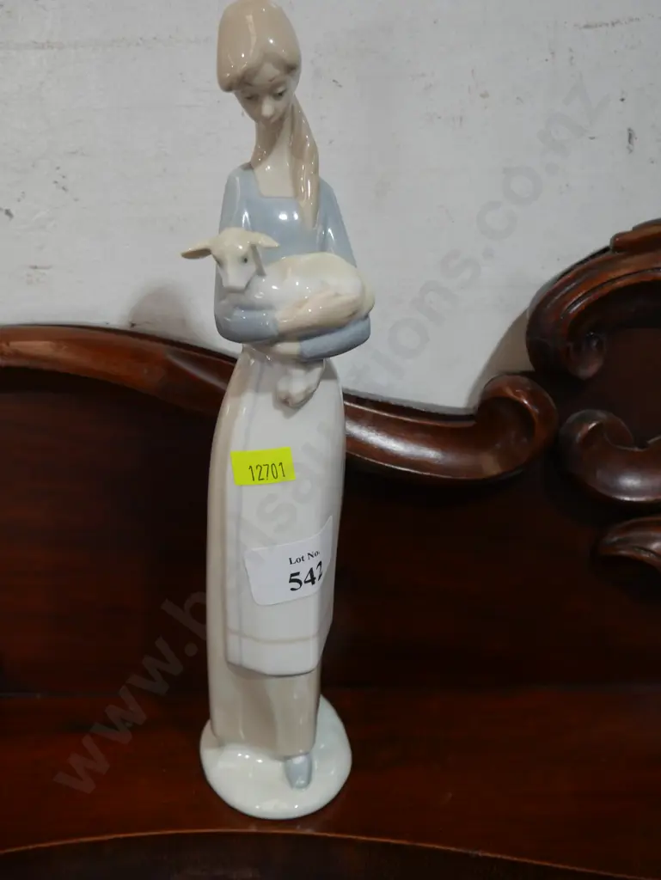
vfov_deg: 44.8
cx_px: 330
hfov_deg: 34.4
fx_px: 1068
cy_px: 440
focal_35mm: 42
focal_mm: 21
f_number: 4.6
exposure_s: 1/60
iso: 400
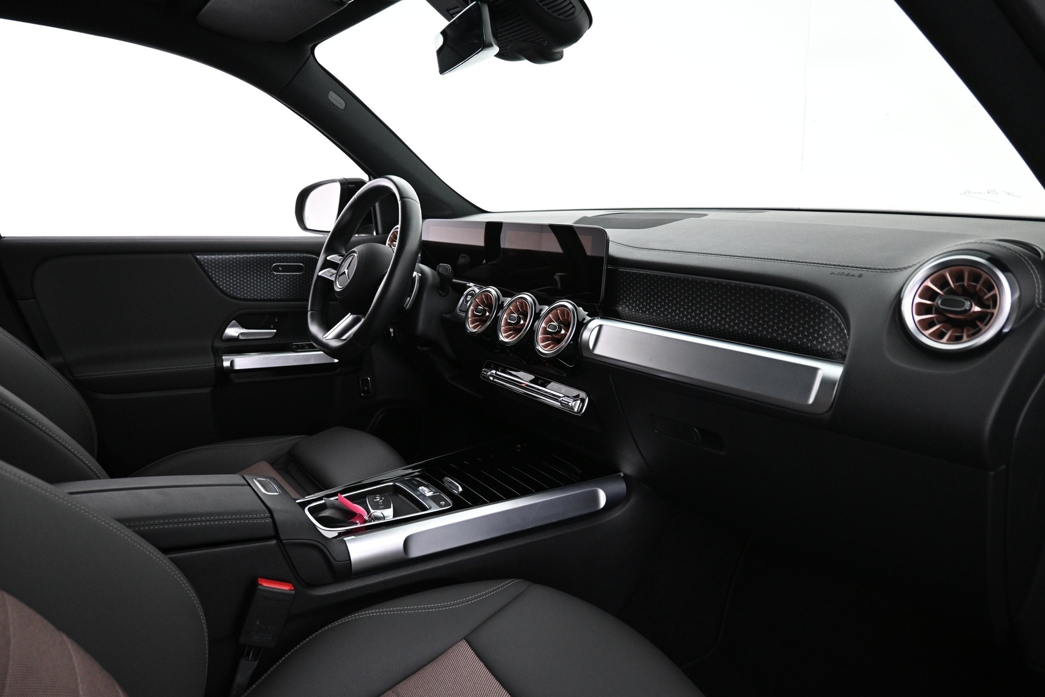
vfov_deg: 53.1
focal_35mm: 24
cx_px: 522
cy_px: 348
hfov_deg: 73.7
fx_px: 697
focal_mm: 16
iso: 1600
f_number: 3.5
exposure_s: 1/25
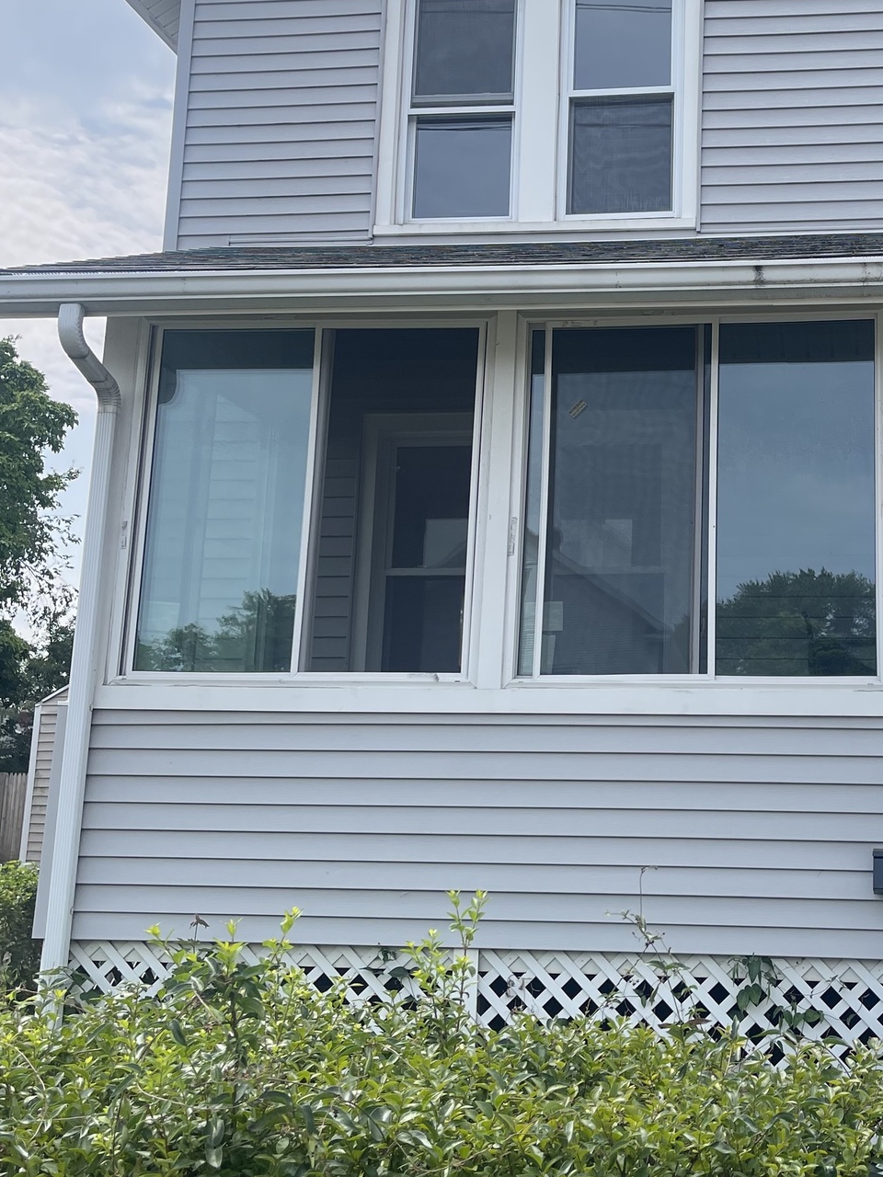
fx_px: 1531
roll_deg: -1.0
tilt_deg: +11.2
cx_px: 730
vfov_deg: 42.0
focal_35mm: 45
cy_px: 509
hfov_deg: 31.2
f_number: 1.6
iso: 32
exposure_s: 1/2123
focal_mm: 5.1
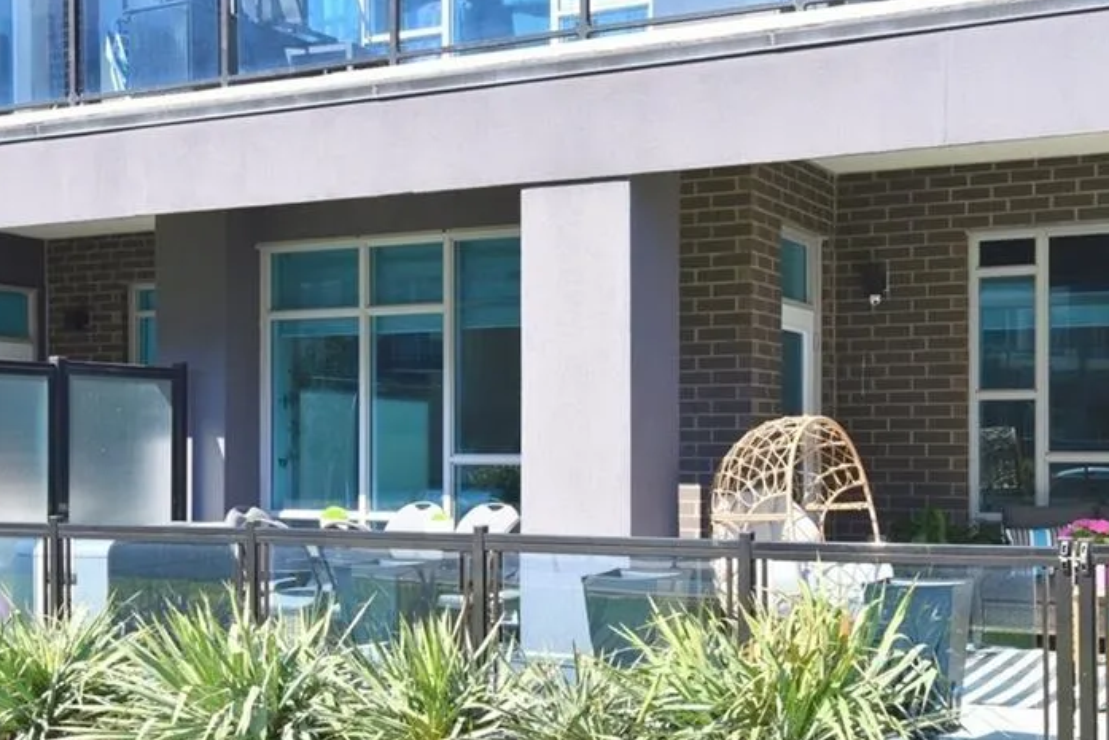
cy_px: 453
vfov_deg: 28.6
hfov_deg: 41.8
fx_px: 1448
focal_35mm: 47
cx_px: 644
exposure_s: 1/400
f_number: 10
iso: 500
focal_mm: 32
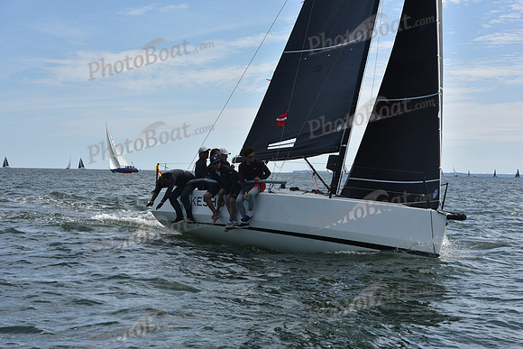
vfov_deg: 19.5
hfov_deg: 28.8
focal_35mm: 70
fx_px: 1017
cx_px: 262
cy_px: 174
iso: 320
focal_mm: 70
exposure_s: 1/1000
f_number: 10
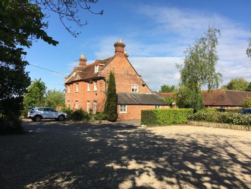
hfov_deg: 61.7
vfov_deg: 48.2
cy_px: 94
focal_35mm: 29
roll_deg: -0.9
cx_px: 126
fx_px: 210
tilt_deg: +3.5
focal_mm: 4.15
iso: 25
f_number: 2.2
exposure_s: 1/1326
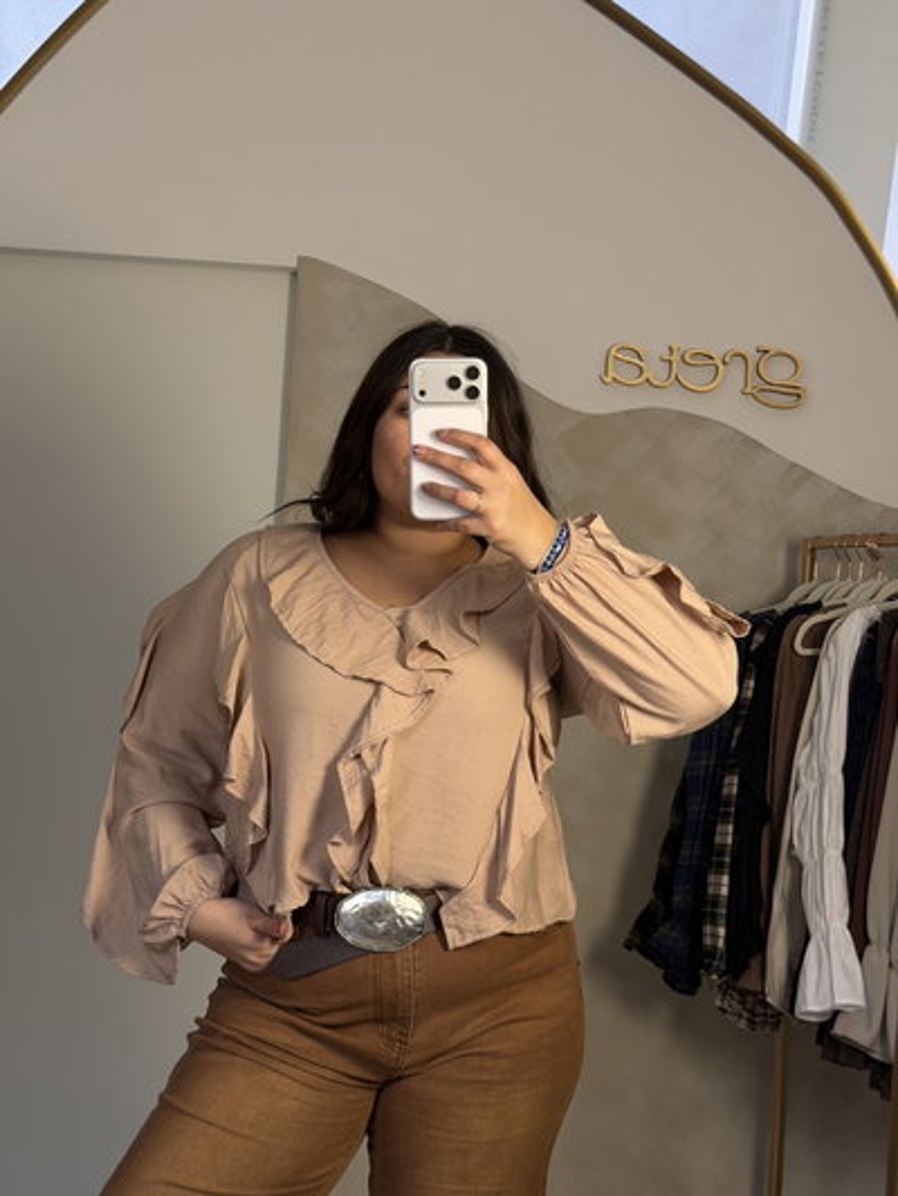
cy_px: 598
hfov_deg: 30.3
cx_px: 449
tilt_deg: -16.6
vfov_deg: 39.6
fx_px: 1660
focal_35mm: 48
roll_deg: -3.7
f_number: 1.78
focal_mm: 6.76
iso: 50
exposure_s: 1/181
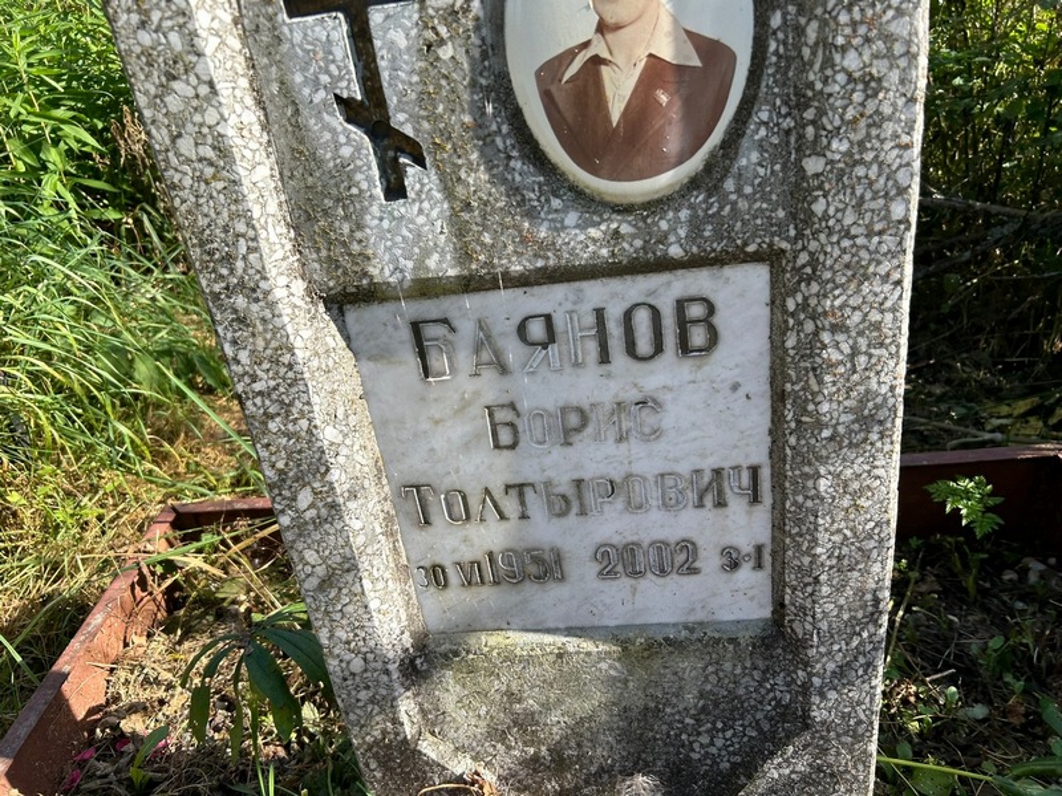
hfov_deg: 67.3
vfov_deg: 53.1
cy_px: 398
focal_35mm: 26
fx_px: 798
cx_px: 531
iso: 50
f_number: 1.5
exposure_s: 1/991
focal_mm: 5.7
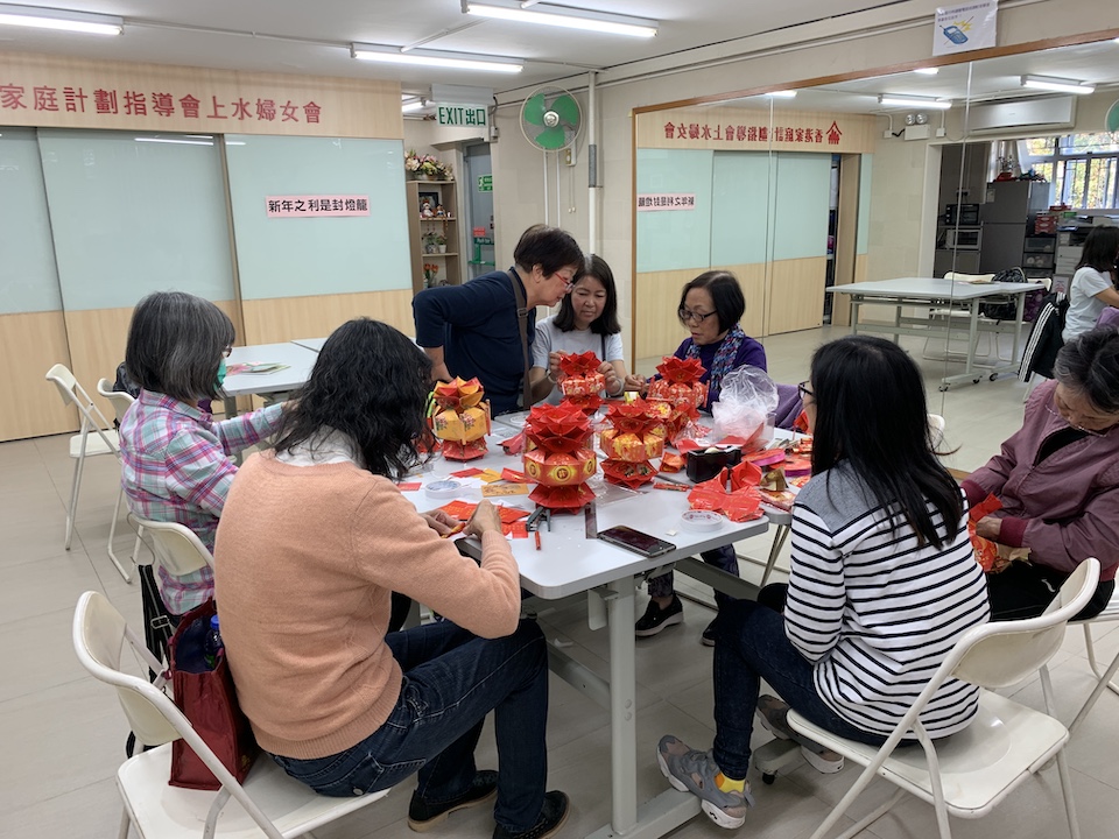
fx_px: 840
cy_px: 420
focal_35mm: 26
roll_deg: +2.2
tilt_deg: -11.0
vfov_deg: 53.1
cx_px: 560
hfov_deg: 67.3
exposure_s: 1/50
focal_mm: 4.25
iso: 50
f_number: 1.8
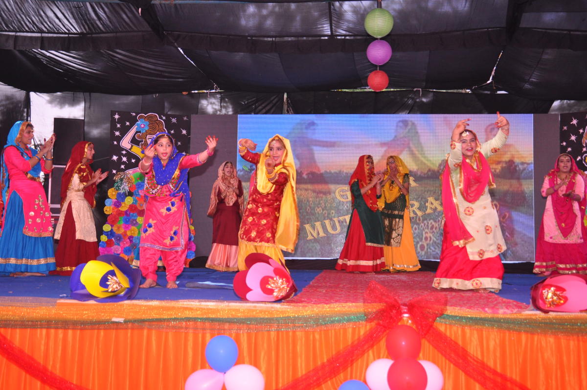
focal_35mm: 42
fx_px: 684
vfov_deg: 31.8
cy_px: 195
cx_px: 294
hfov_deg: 46.4
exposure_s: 1/125
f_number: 5.6
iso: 640
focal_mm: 28
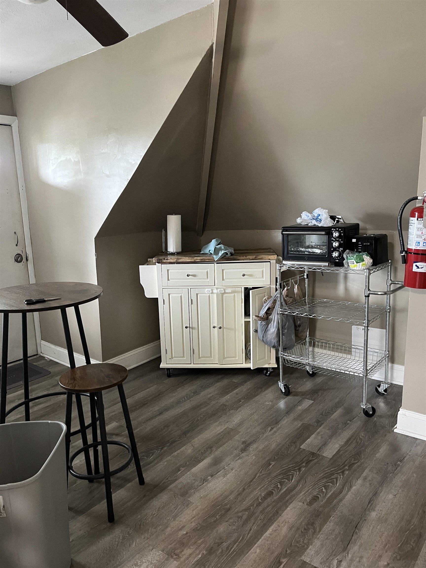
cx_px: 213
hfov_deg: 53.1
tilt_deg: -11.3
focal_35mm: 26
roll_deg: +1.9
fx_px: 427
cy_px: 284
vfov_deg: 67.3
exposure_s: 1/40
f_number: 1.6
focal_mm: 5.1
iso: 500
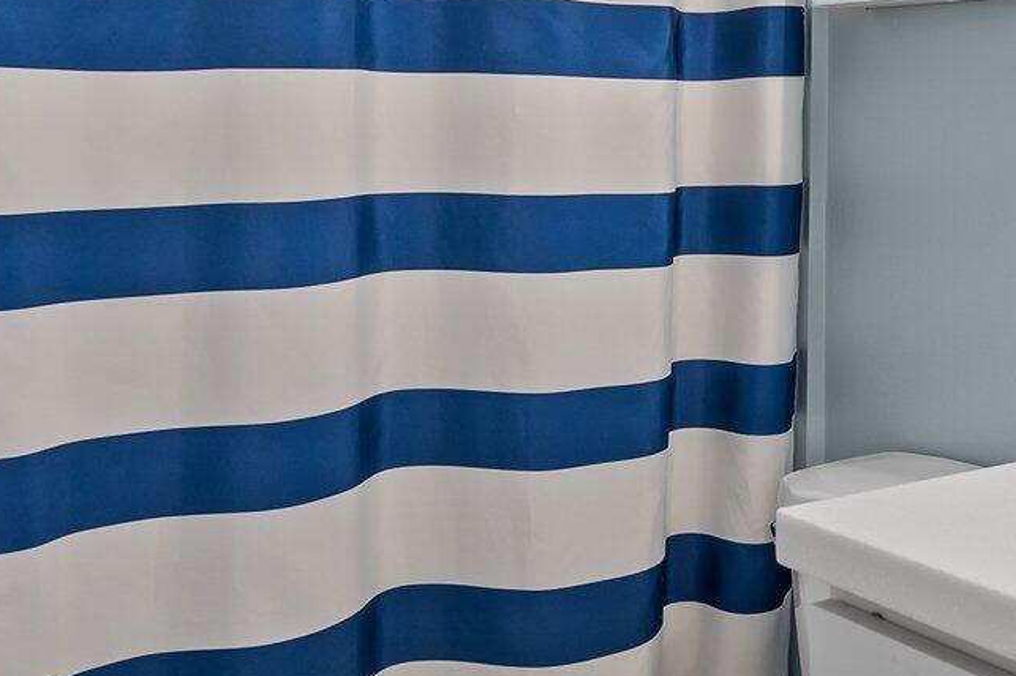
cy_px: 121
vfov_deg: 25.9
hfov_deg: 37.5
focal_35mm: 51
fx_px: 1439
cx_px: 814
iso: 320
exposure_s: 1/3
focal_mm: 16
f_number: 4
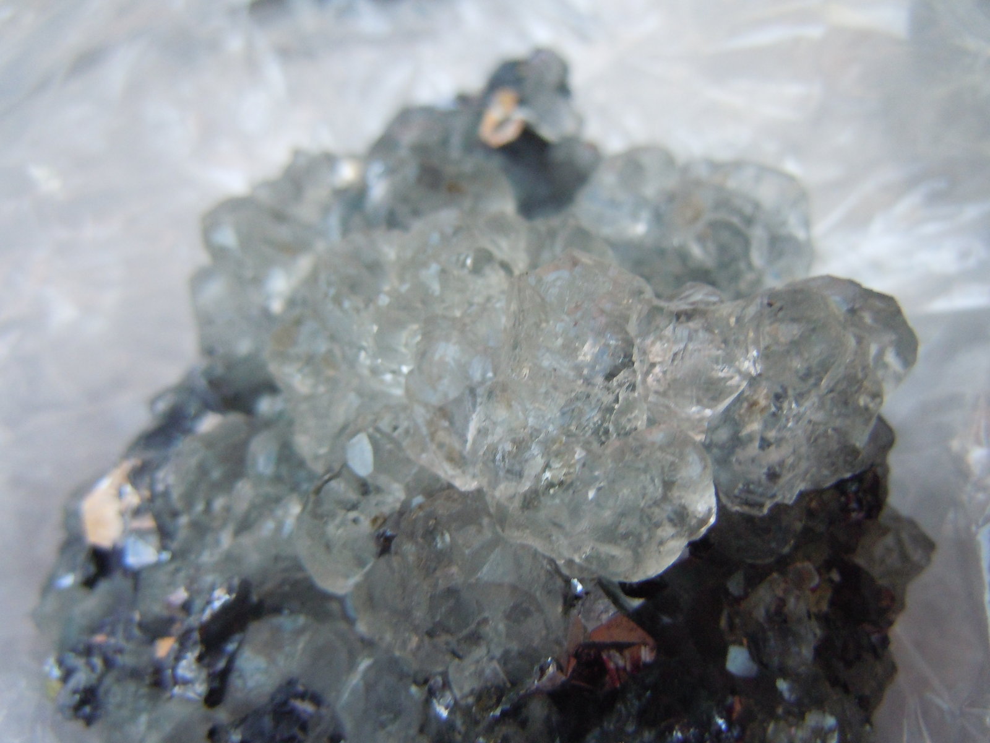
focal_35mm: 30
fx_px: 858
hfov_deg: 60.0
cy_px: 372
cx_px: 495
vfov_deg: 46.8
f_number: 3.5
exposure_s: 1/50
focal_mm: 5.4
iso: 400
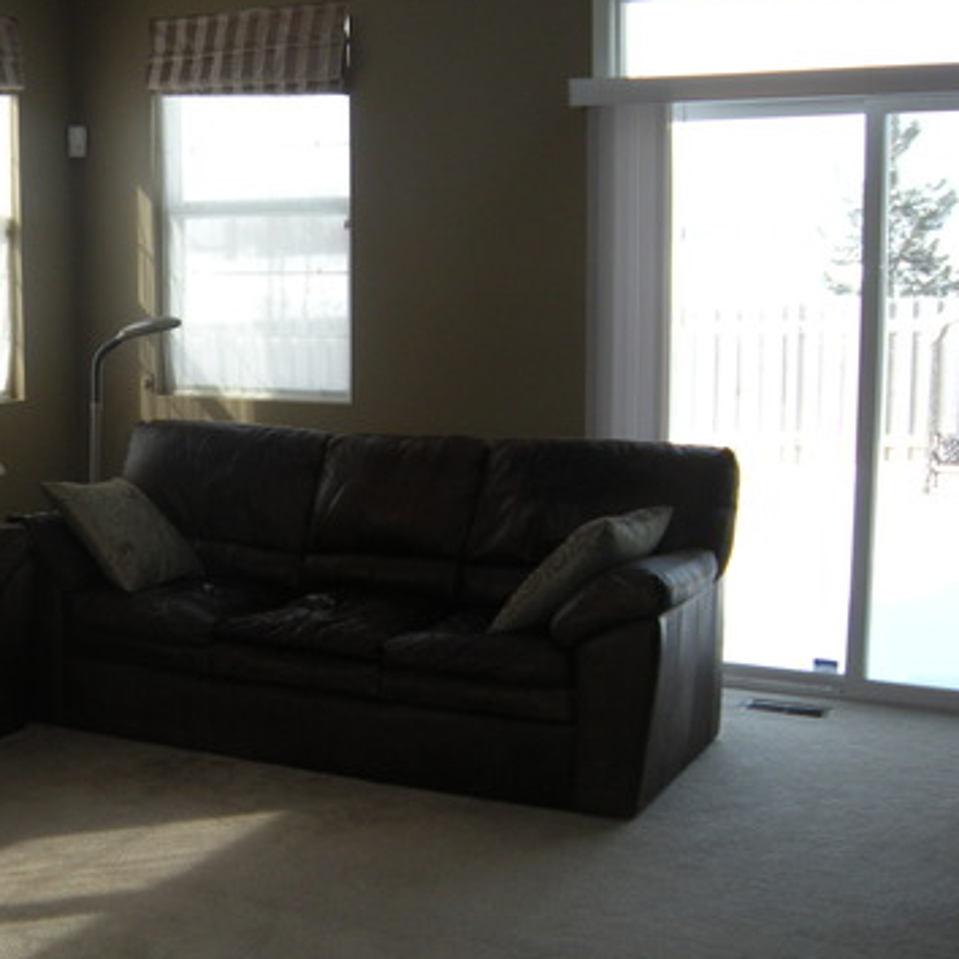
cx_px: 171
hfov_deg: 29.7
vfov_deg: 30.6
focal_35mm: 56
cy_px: 504
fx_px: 1755
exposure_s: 1/163
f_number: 3.8
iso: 89
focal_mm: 5.9
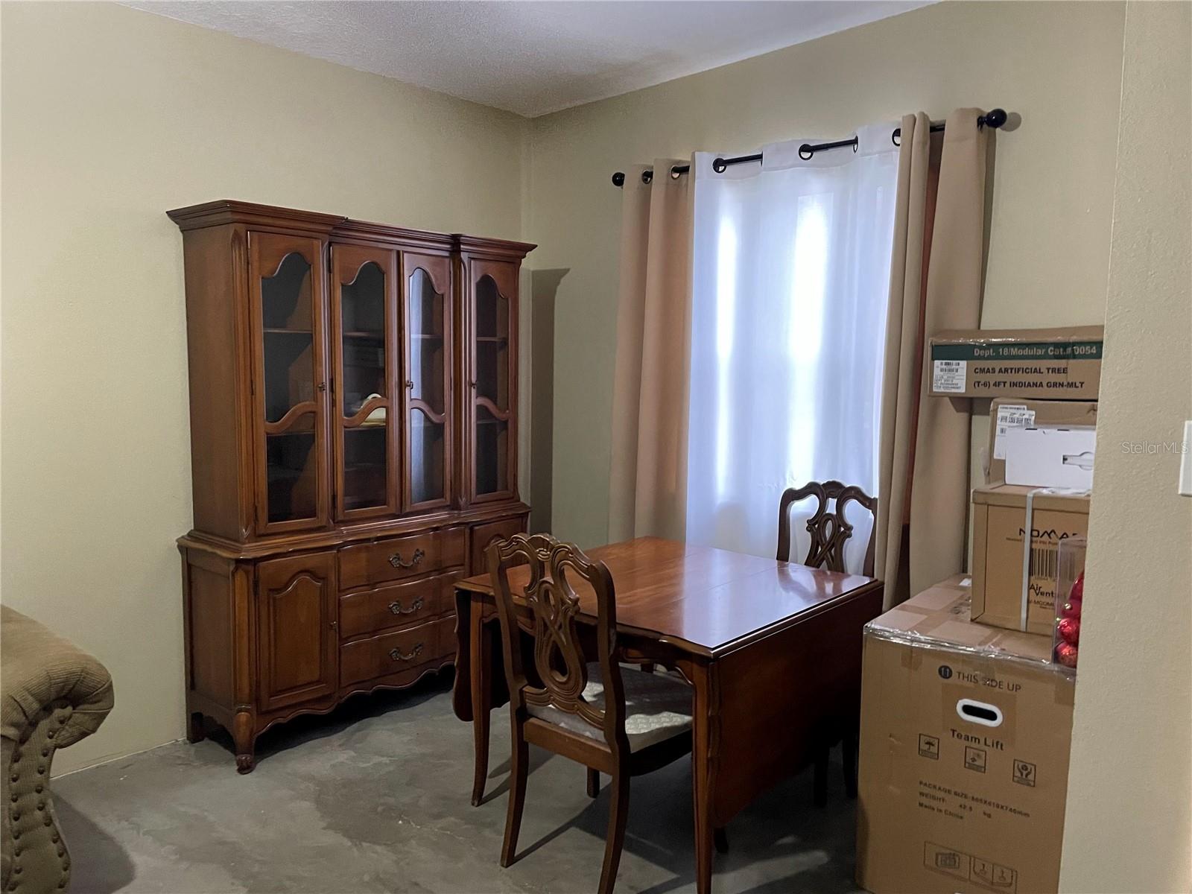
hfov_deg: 67.3
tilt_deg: -4.3
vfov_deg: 53.1
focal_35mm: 26
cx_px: 596
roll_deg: -1.4
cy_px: 447
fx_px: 895
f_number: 1.6
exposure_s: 1/60
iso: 500
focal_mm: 4.2
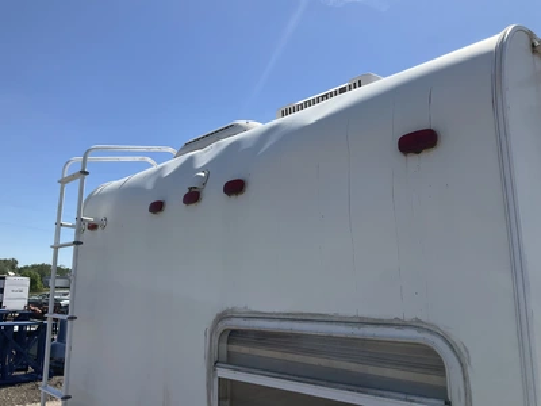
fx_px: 453
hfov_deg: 61.7
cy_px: 203
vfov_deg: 48.2
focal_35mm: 29
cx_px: 270
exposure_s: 1/2227
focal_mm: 3
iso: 25
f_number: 1.8
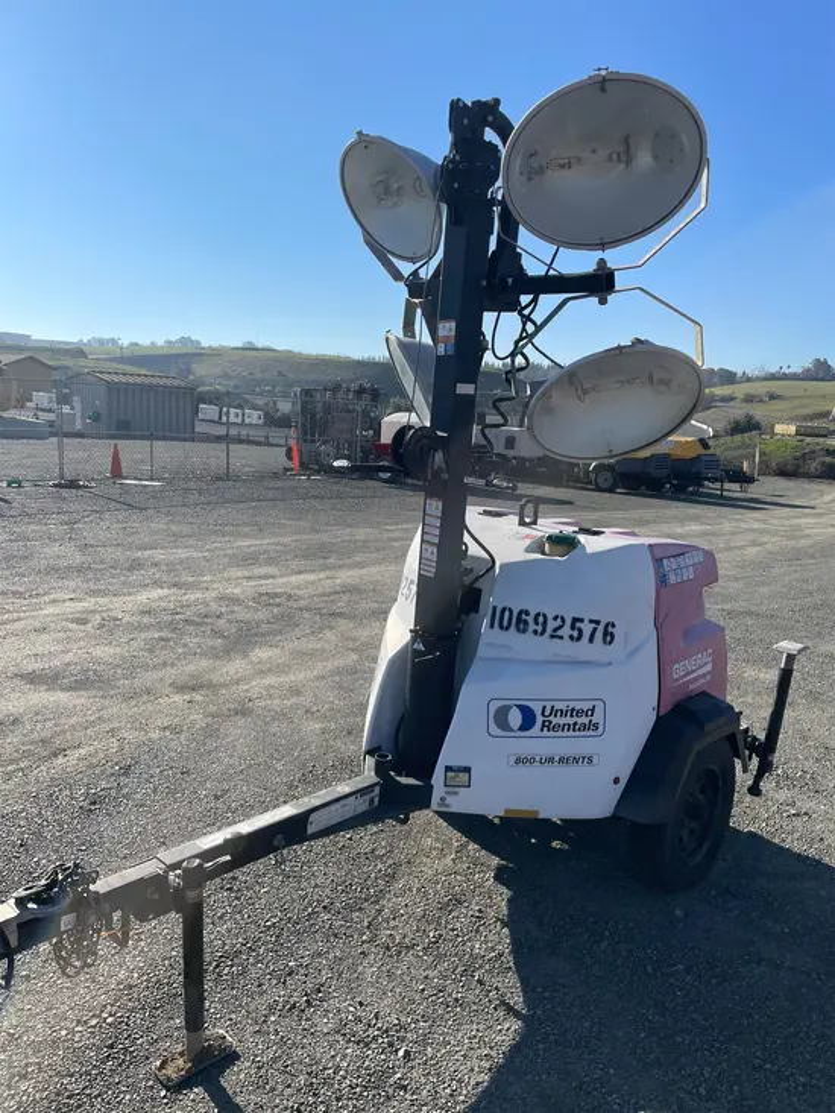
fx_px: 836
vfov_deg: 67.3
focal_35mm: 26
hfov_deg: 53.1
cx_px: 418
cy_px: 556
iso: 50
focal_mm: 4.2
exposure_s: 1/5291
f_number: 1.6
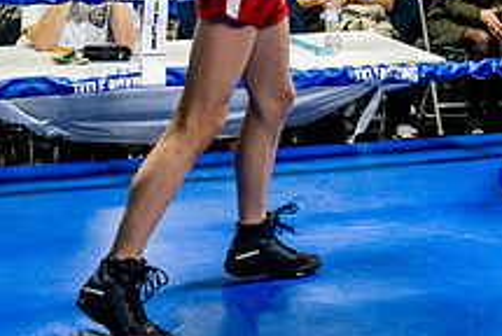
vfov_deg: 9.8
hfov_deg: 14.3
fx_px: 1955
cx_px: 563
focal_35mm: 140
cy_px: 27
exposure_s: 1/800
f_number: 2.8
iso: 5000
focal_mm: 35
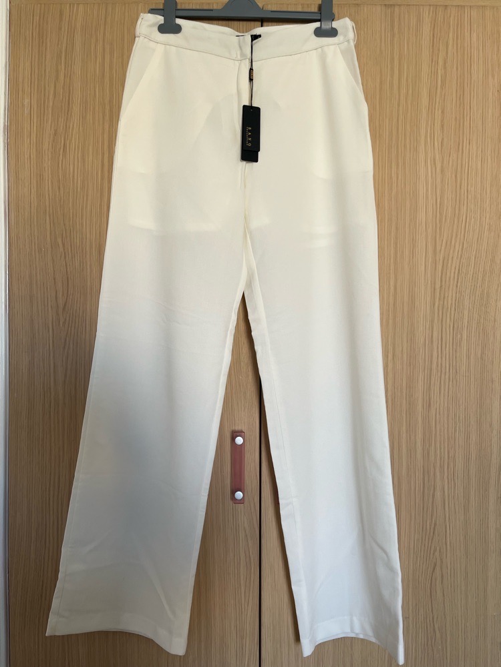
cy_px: 334
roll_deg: -1.5
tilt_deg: +0.1
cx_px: 250
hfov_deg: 53.1
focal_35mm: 26
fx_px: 502
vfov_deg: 67.3
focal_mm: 5.1
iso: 64
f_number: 1.6
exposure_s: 1/121
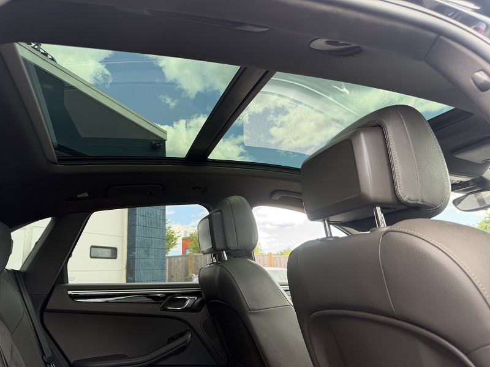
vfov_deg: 56.8
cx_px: 245
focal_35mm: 24
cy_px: 184
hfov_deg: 71.6
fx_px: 340
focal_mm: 6.76
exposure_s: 1/203
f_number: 1.78
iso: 80
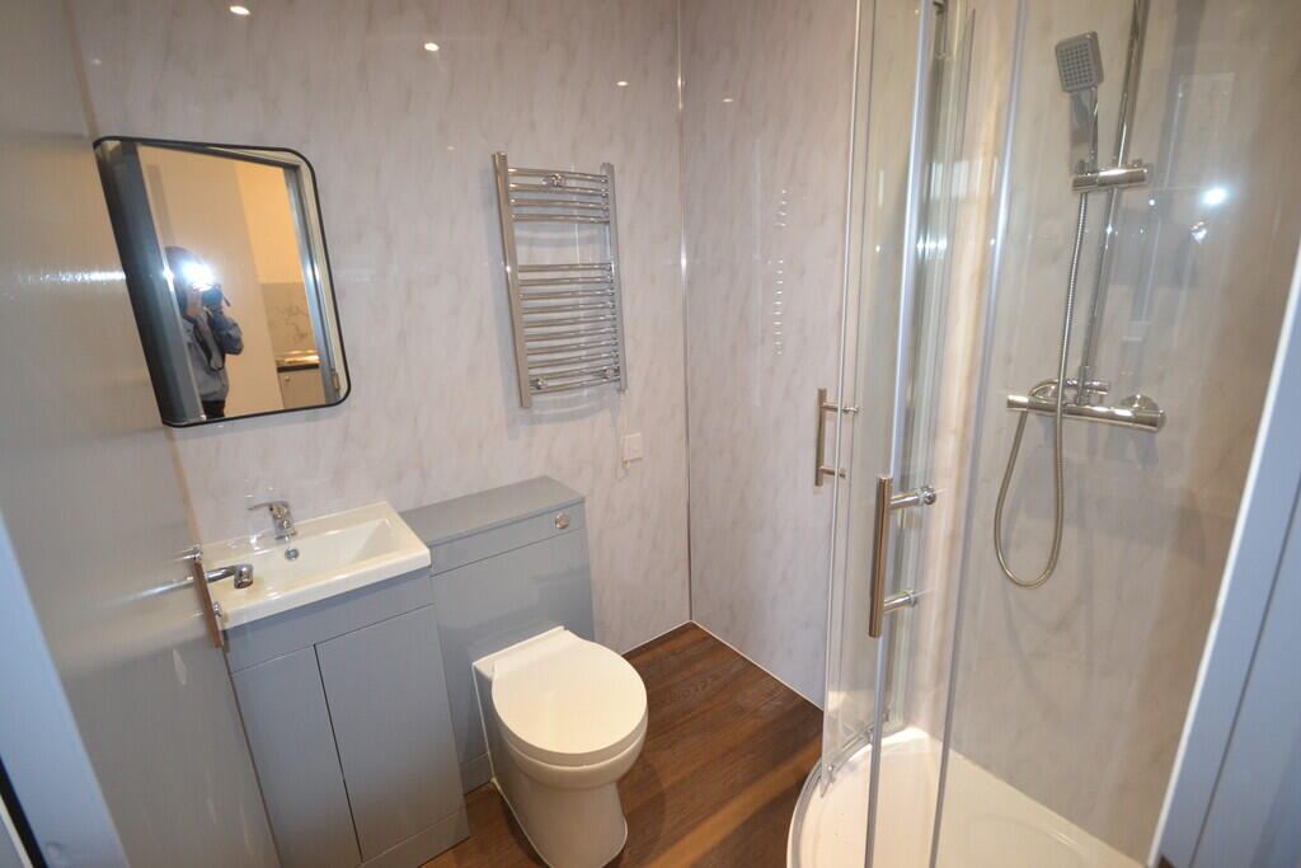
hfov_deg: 100.4
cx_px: 650
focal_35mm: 15
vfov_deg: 77.3
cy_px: 434
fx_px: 542
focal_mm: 10
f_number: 4
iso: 800
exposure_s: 1/60
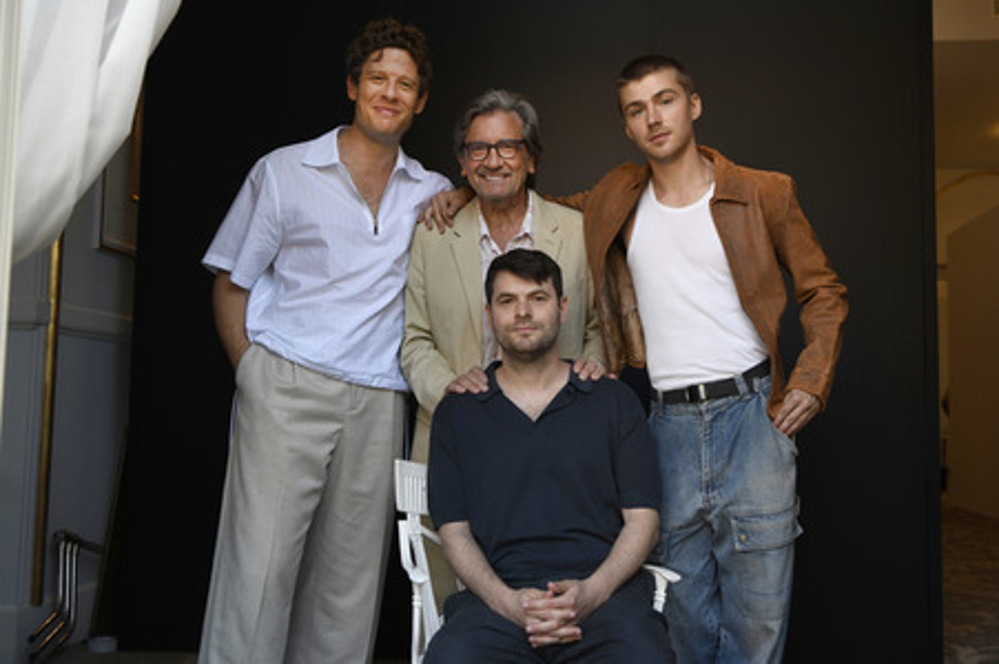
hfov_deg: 55.8
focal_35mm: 34
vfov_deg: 38.8
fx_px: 943
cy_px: 332
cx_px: 500
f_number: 4.5
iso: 640
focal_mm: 34
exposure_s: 1/250
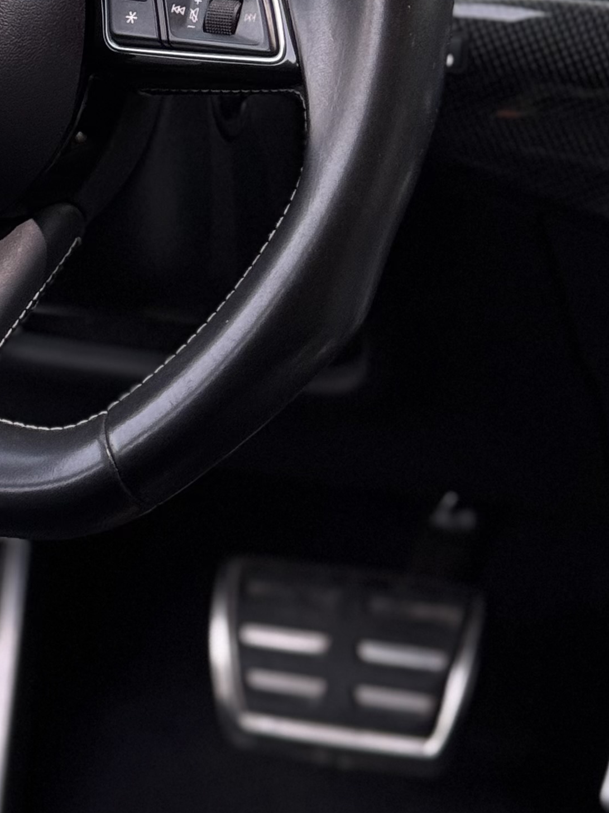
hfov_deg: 11.1
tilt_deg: -8.6
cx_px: 29
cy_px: -284
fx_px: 3120
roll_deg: +0.9
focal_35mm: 133
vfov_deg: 14.2
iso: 320
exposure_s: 1/40
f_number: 1.78
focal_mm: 6.76
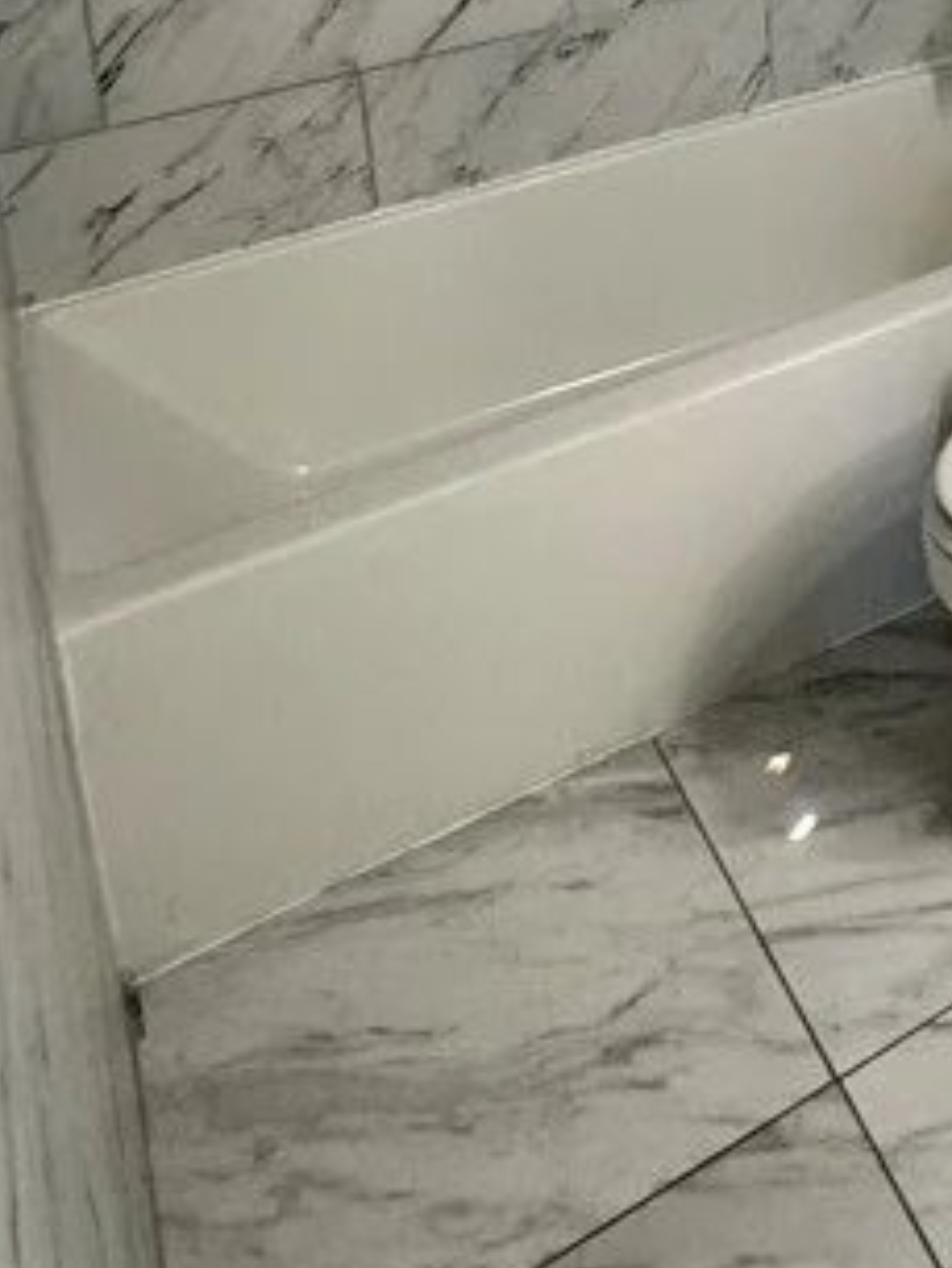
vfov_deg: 33.3
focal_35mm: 47
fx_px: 1722
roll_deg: -1.6
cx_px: 1152
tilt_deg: -12.3
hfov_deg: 27.2
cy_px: -237
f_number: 2.2
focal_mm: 2.22
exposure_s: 1/120
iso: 125
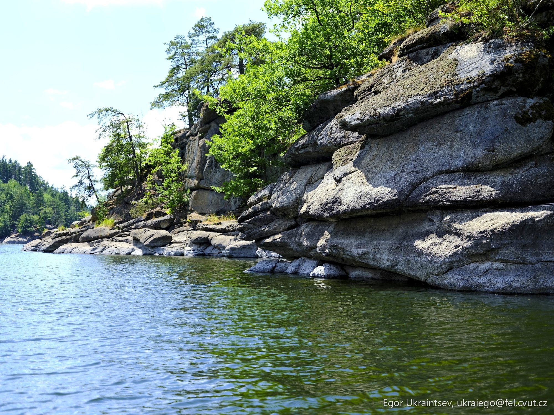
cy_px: 208
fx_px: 880
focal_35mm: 55
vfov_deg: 26.6
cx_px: 277
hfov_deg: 34.9
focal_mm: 70
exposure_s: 1/170
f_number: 5.6
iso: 100
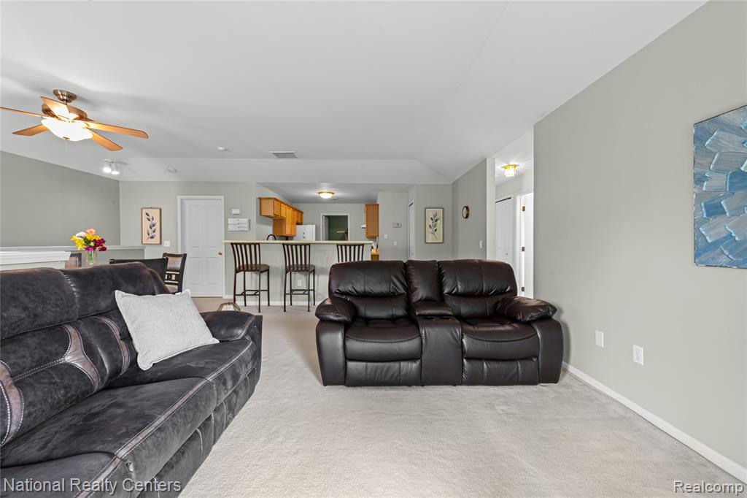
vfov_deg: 81.2
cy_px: 249
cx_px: 374
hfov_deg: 104.3
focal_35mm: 14
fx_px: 290
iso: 400
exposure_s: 1/1.25
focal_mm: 14
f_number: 10
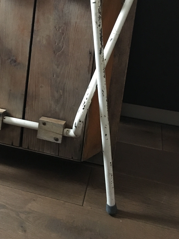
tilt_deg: -25.7
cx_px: 51
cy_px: 76
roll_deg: -3.3
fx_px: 290
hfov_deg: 33.8
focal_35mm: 42
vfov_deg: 44.0
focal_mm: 4.15
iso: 320
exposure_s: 1/17
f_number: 2.2
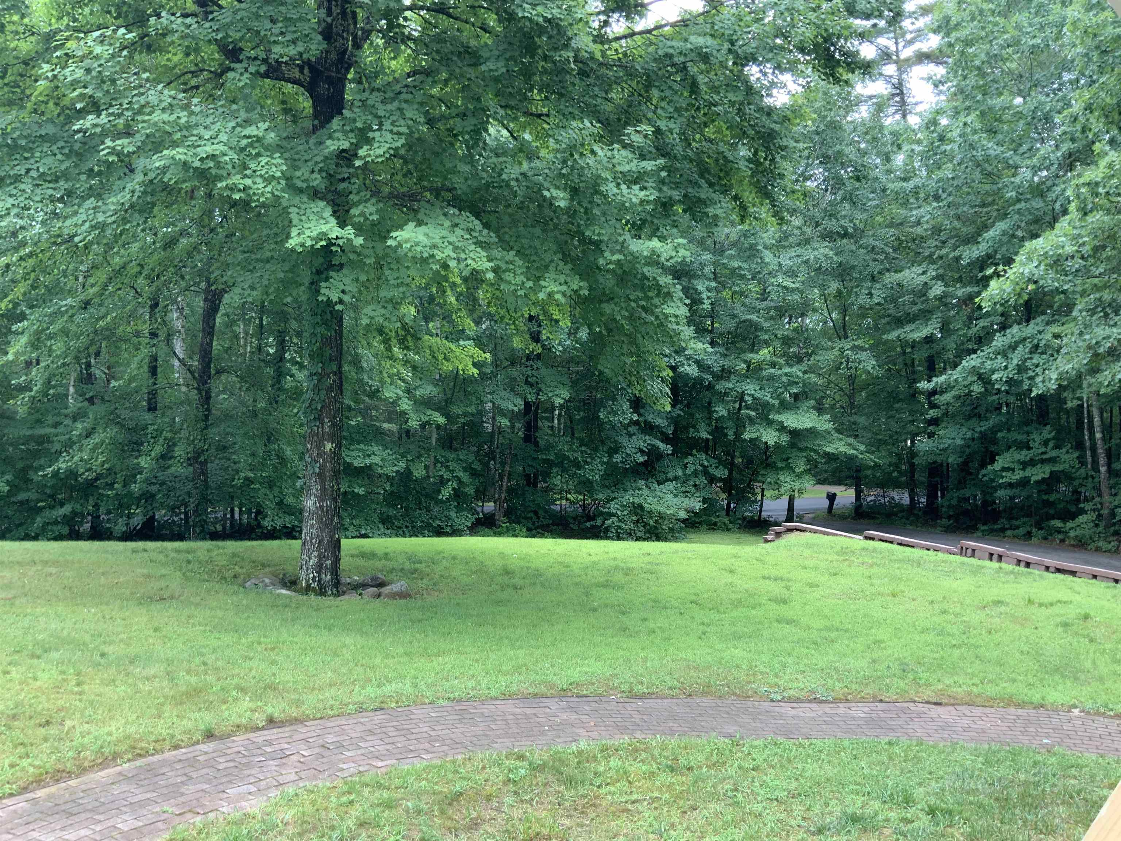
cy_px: 420
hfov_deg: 61.7
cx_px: 560
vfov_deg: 48.2
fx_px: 939
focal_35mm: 29
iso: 25
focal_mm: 3
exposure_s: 1/122
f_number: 1.8
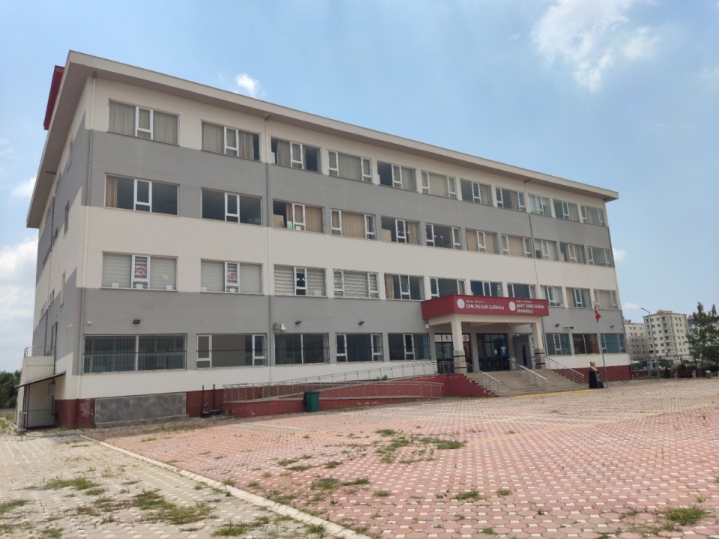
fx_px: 519
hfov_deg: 69.4
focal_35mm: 25
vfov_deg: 54.9
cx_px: 360
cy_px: 270
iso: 50
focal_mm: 4.71
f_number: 1.79
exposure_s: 1/1514
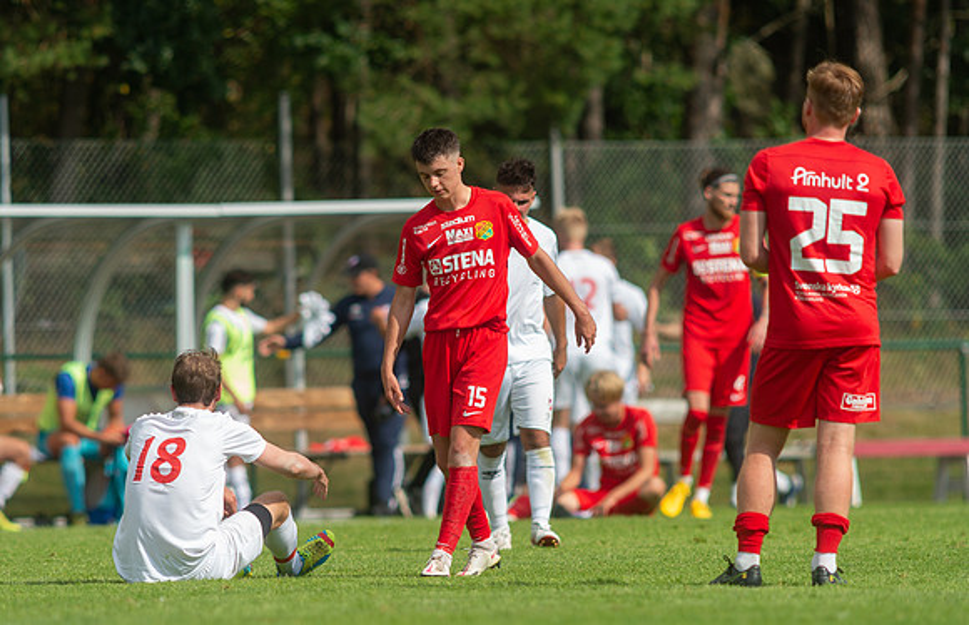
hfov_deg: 4.0
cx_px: 377
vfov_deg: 2.6
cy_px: 394
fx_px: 13797
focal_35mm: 518
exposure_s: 1/1250
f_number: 4
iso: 220
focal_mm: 420
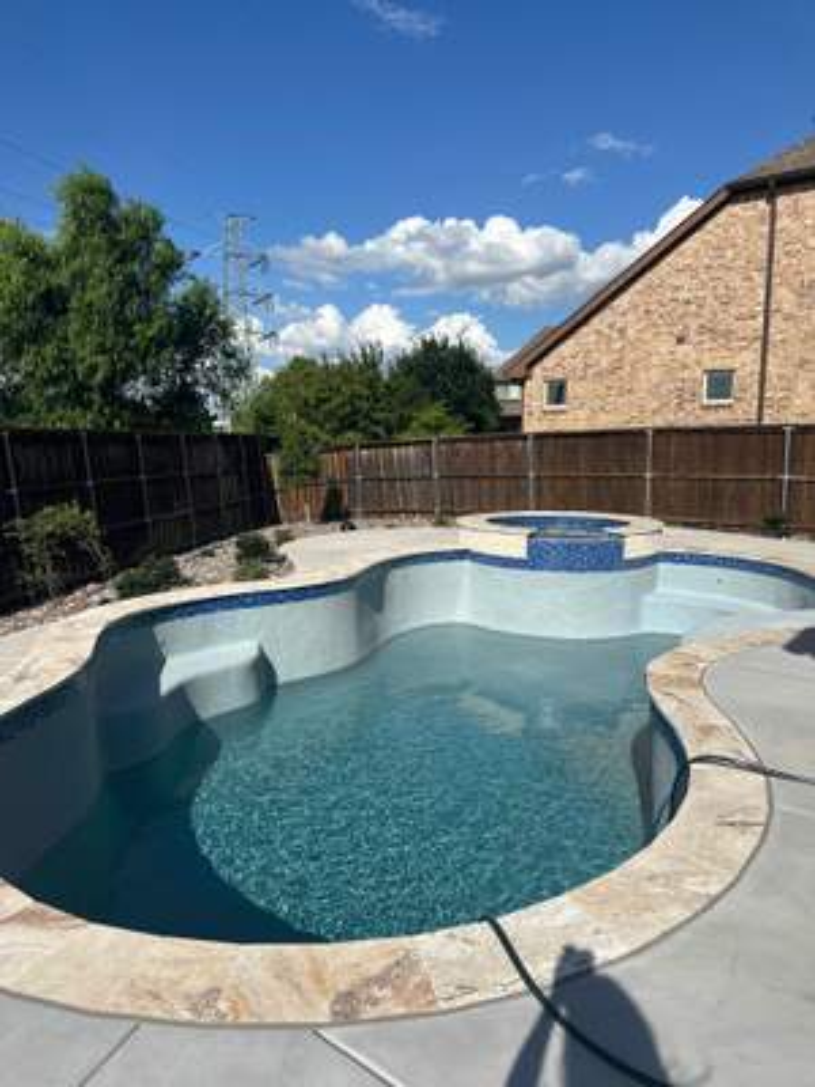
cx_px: 408
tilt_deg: -7.0
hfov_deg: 56.8
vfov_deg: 71.6
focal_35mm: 24
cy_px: 544
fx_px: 753
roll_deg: -0.5
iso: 80
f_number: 1.78
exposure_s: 1/7576
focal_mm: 6.86
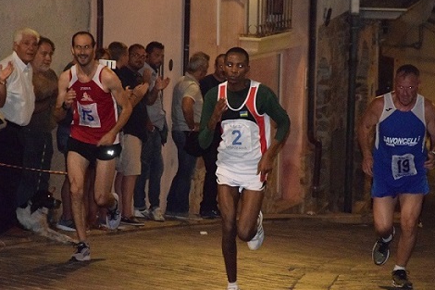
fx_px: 2681
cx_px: 244
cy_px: 167
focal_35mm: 222
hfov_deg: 9.3
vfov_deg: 6.2
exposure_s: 1/200
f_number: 5.6
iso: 12800
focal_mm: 116
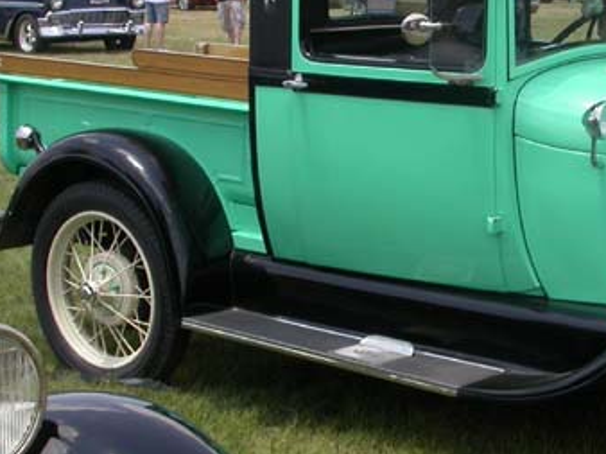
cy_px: 203
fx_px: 1574
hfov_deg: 21.5
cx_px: 482
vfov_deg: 16.4
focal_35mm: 90
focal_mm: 7.85
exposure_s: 1/242
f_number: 6.7
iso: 100
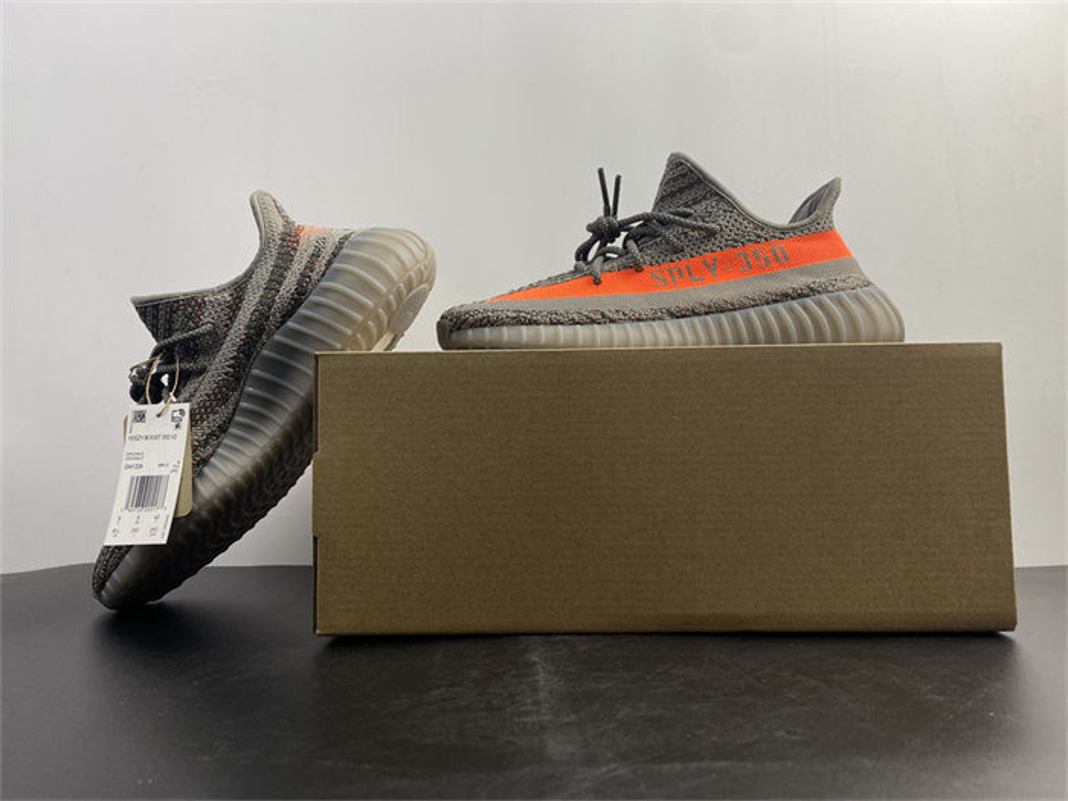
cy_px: 400
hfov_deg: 67.3
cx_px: 534
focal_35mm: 26
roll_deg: +1.1
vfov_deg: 53.1
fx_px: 802
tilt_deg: +5.6
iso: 32
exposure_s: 1/117
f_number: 1.8
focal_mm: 4.25
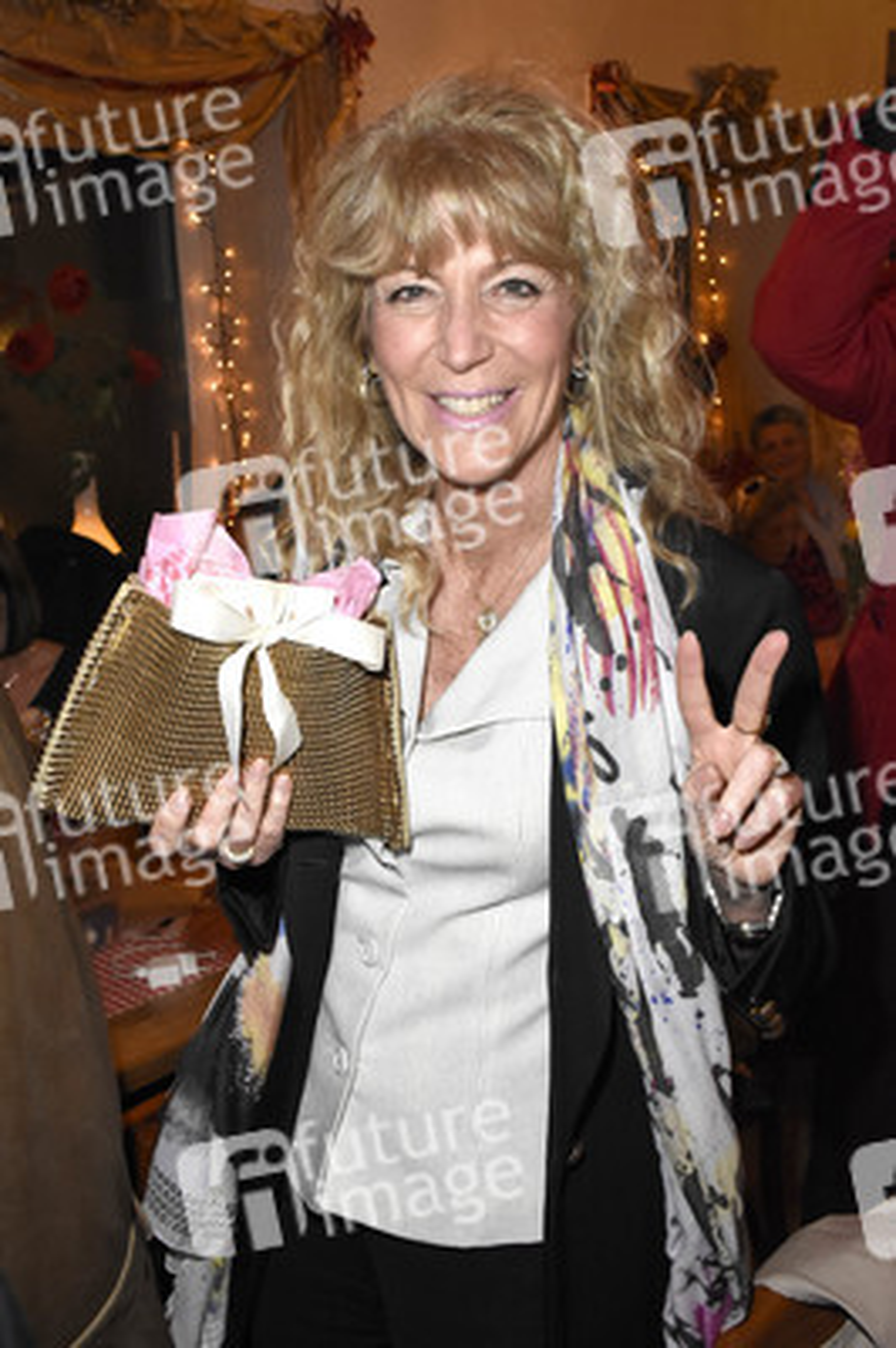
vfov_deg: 53.2
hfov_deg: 36.8
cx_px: 448
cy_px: 674
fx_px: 1346
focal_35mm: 36
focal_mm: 24
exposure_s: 1/60
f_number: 6.3
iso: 2500
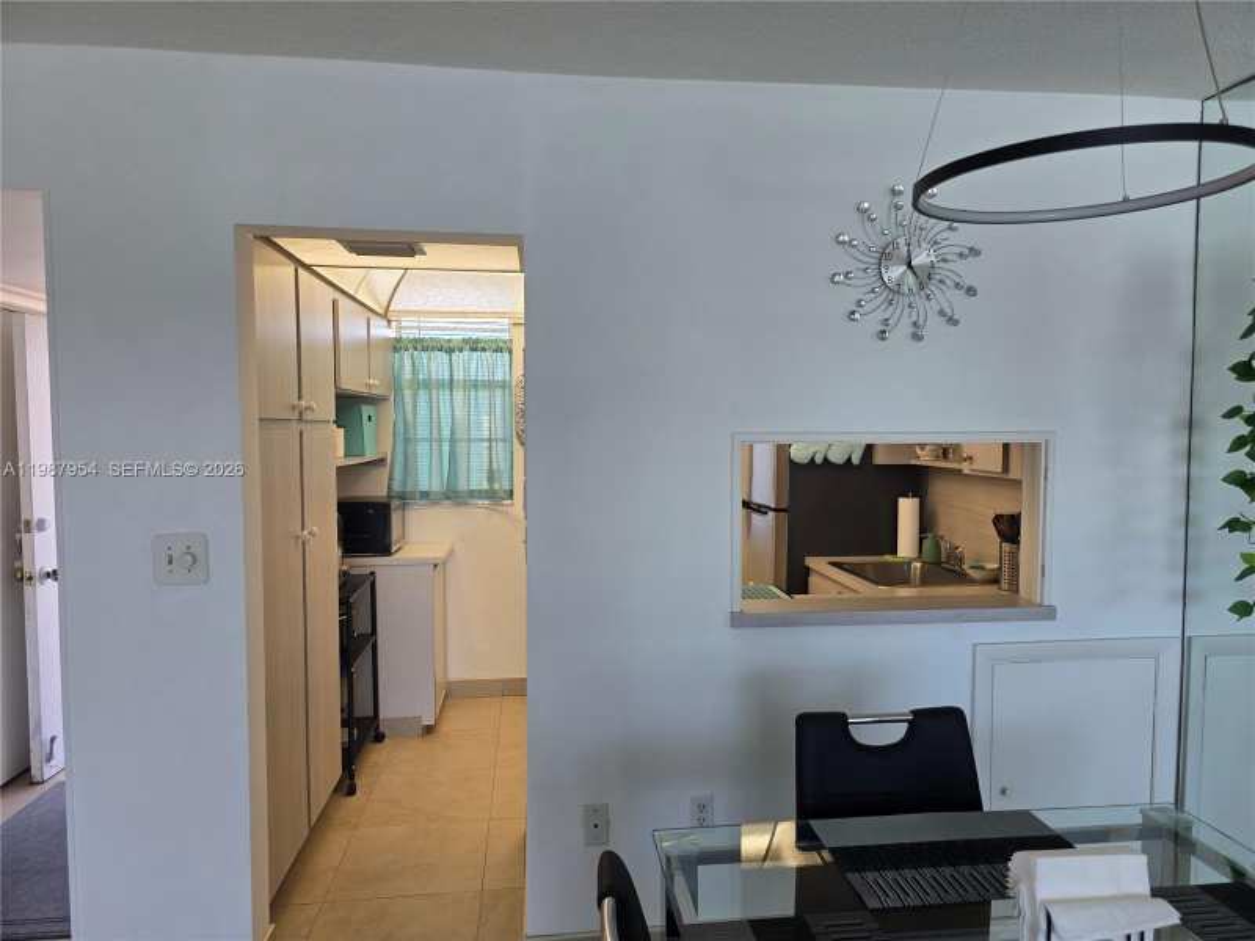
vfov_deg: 58.9
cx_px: 628
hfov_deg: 73.9
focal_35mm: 23
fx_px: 834
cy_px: 470
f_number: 1.7
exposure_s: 1/120
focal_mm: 6.3
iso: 40
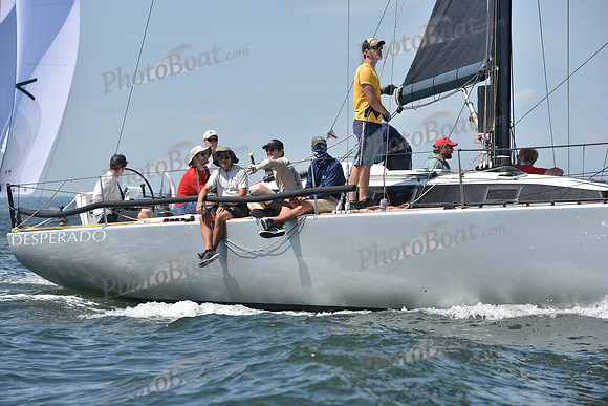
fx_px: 2449
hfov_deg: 14.2
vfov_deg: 9.5
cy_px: 203
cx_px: 304
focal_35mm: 145
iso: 250
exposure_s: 1/1250
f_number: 7.1
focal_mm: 145
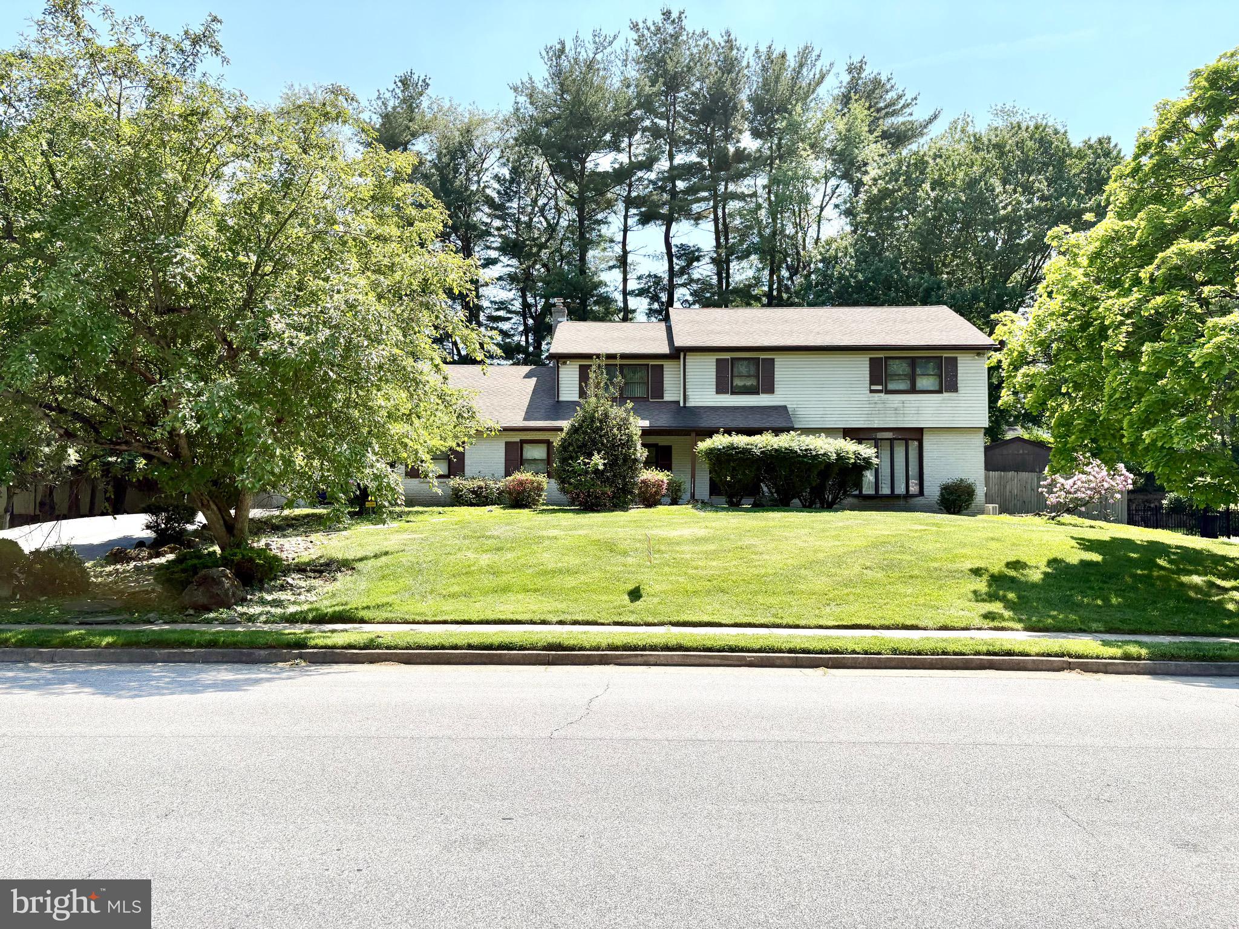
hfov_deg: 67.3
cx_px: 620
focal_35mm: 26
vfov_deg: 53.1
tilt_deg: +2.7
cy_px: 464
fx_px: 931
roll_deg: +0.4
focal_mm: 5.96
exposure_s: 1/2451
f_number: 1.6
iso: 50
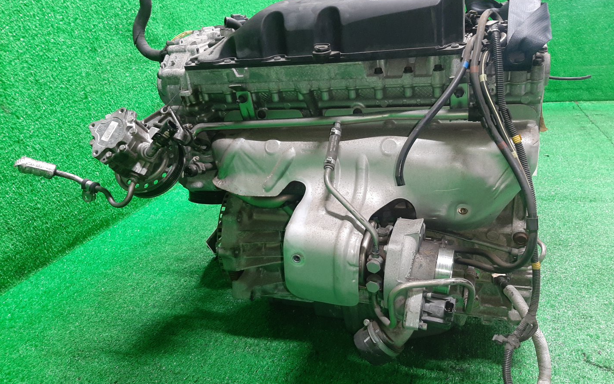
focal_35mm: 28
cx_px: 310
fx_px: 469
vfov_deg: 44.5
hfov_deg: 66.5
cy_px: 209
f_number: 1.7
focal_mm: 3.93
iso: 170
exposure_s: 1/33
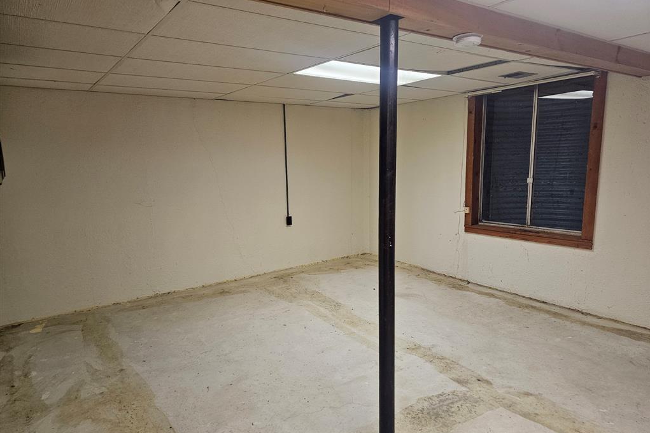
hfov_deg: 73.8
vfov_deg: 53.0
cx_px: 325
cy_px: 234
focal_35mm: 24
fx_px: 433
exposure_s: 1/120
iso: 320
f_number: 1.7
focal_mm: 6.3
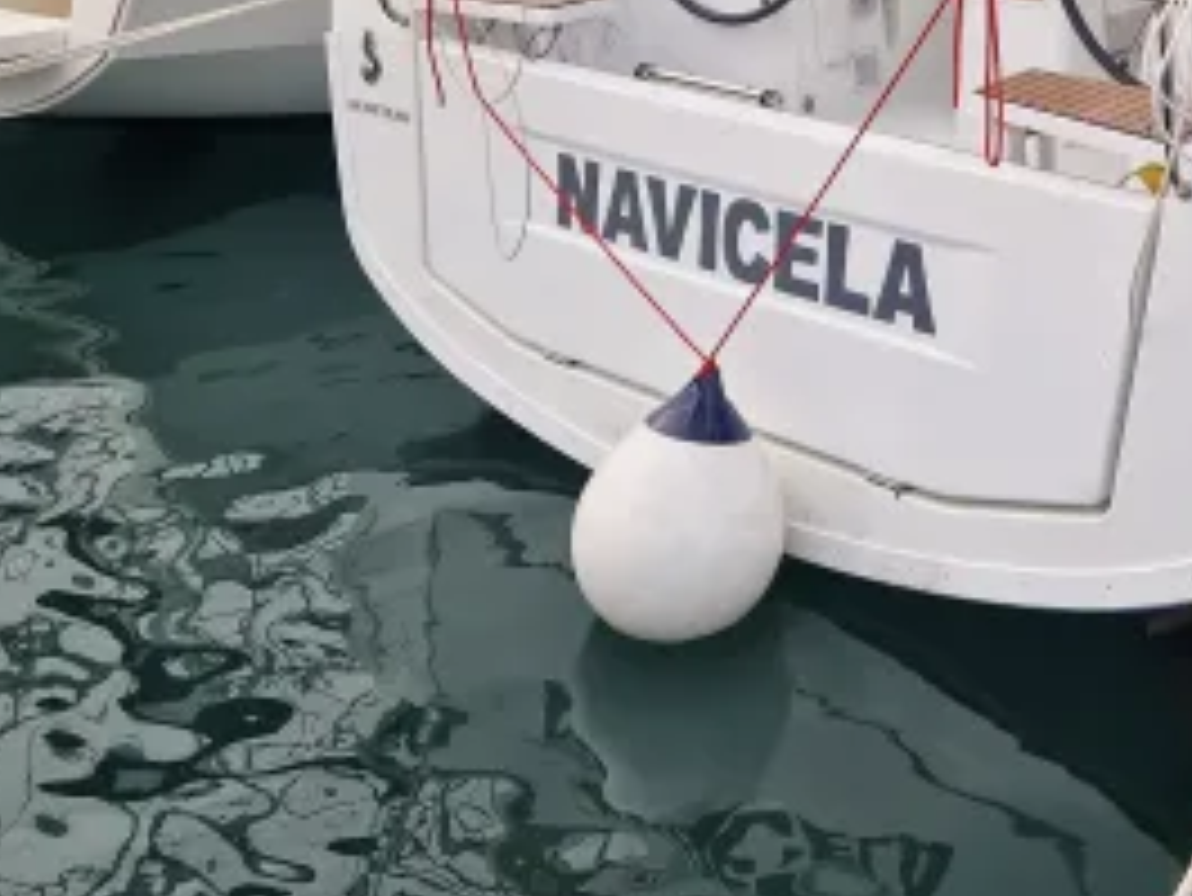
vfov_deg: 26.3
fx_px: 1791
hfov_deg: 34.8
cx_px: 1062
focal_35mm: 52
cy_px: -41
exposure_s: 1/962
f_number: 1.8
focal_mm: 5.4
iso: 50
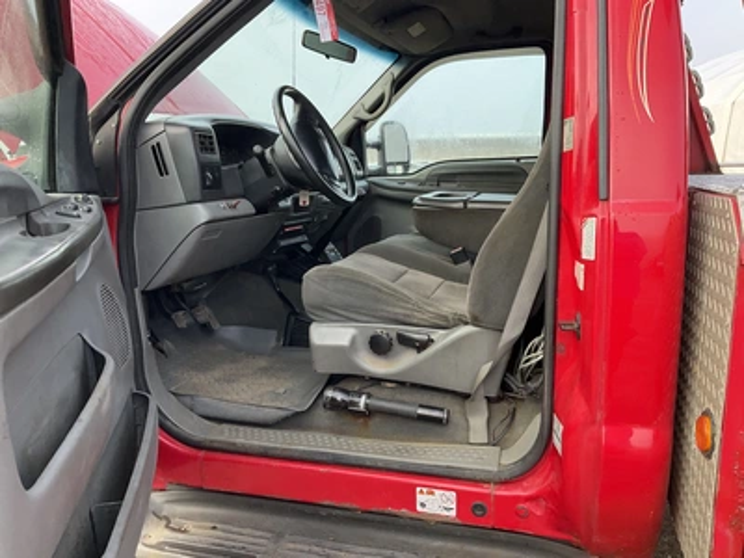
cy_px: 279
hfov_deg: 61.7
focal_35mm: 29
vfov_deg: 48.2
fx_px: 623
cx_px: 372
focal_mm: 3
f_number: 1.8
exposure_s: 1/131
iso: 32
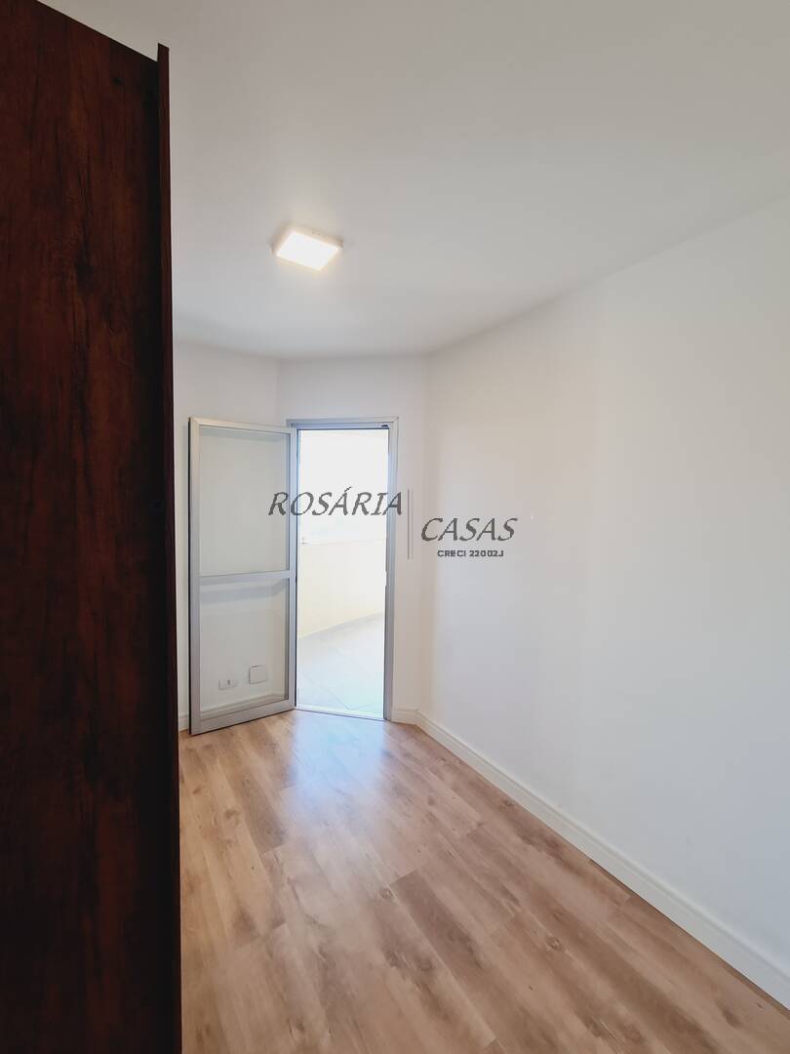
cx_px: 395
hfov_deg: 89.9
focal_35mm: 13
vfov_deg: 106.2
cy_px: 527
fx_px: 396
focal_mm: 2.2
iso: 64
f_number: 2.2
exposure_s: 1/120
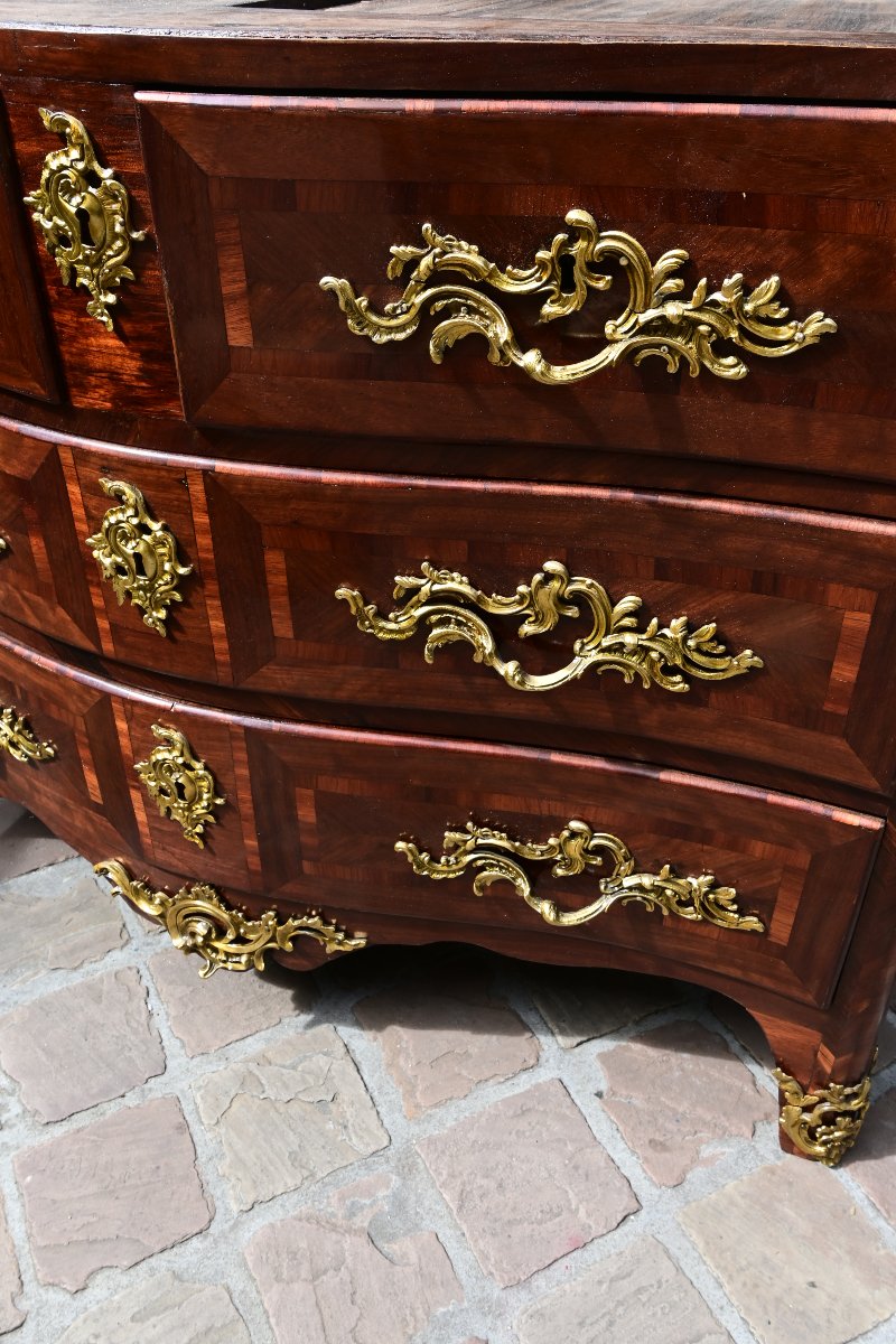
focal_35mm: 30
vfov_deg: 61.9
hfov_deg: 43.6
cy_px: 672
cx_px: 448
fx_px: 1120
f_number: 11
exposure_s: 1/125
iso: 280
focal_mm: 20
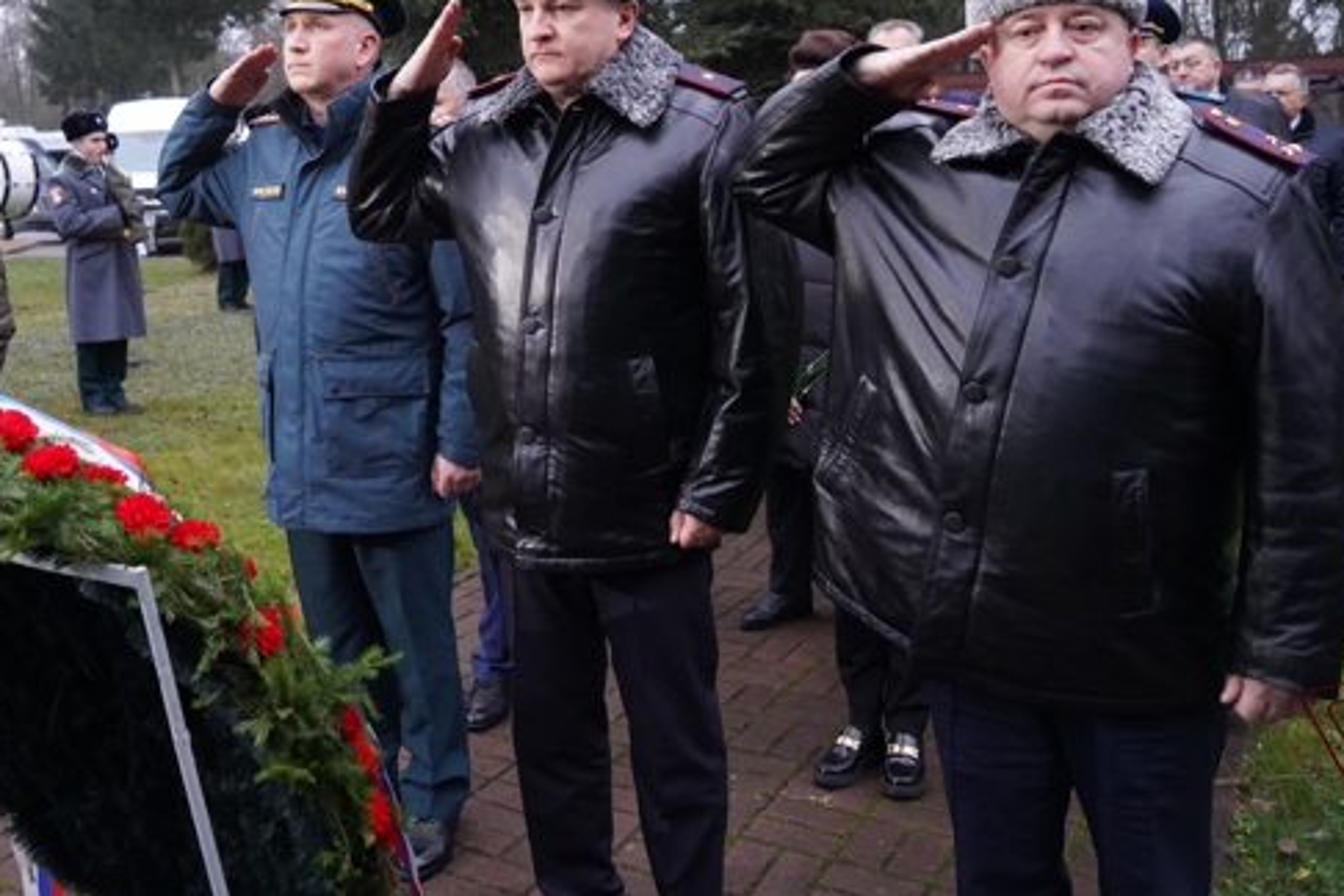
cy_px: 243
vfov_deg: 35.3
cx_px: 498
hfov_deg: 51.3
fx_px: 1381
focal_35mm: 37
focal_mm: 24
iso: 6400
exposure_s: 1/40
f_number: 4
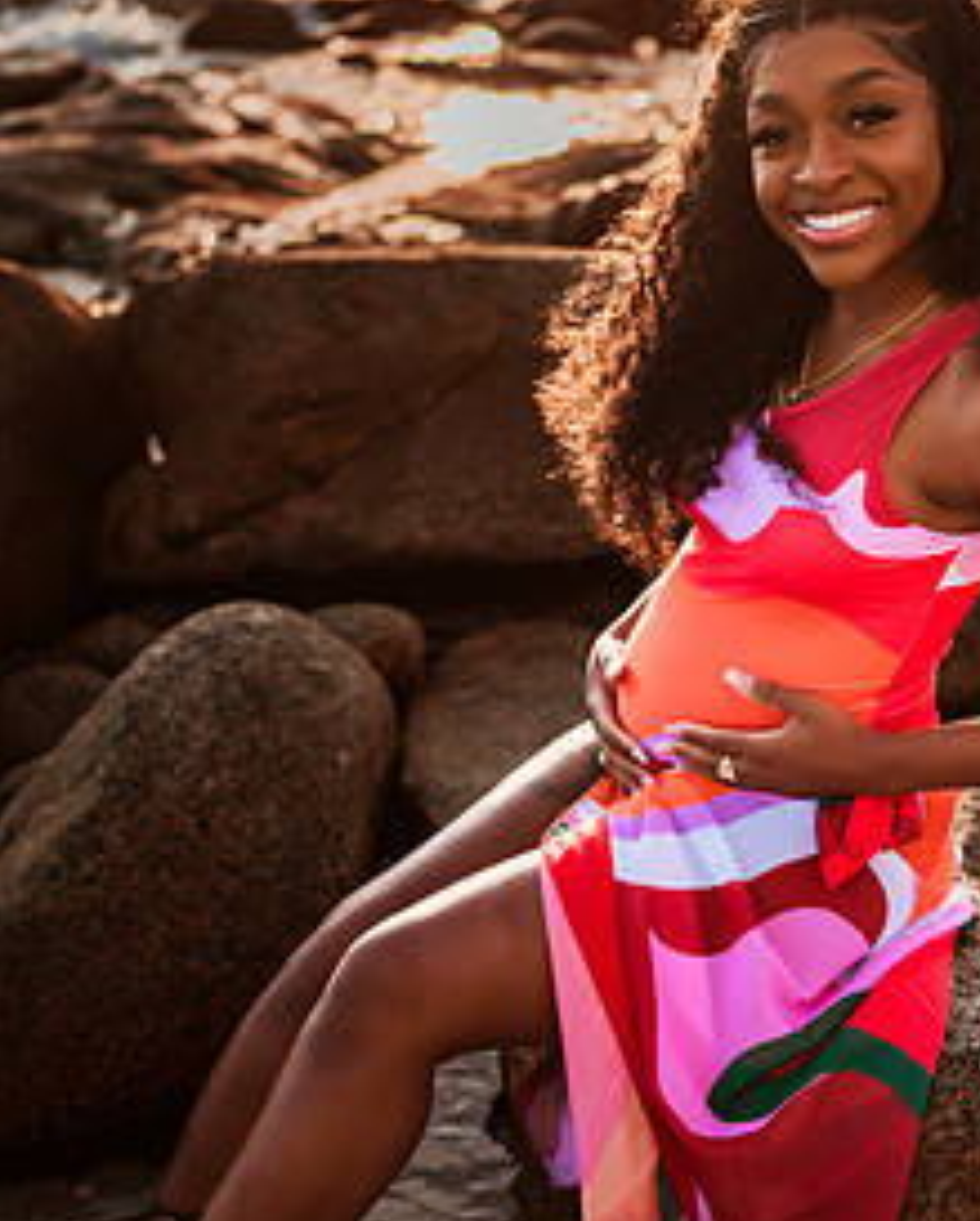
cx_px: 665
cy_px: 644
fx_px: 1955
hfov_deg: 27.9
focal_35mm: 54
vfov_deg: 34.7
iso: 100
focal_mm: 35
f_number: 1.8
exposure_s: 1/5000
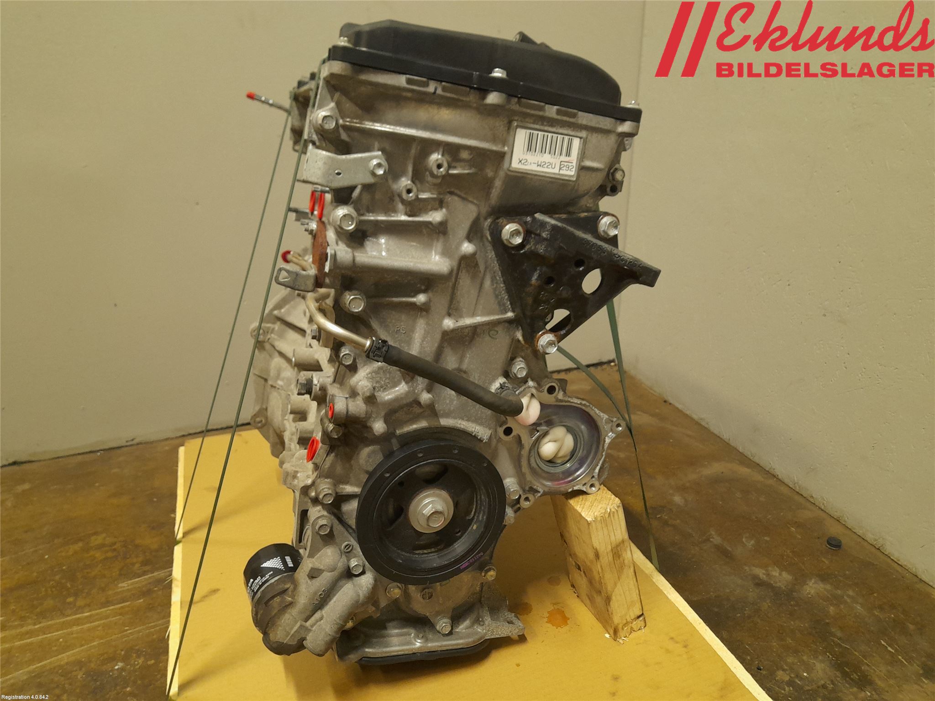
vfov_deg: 54.9
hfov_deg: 69.4
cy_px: 350
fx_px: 675
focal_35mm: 25
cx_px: 468
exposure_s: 1/50
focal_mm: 4.6
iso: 320
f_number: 2
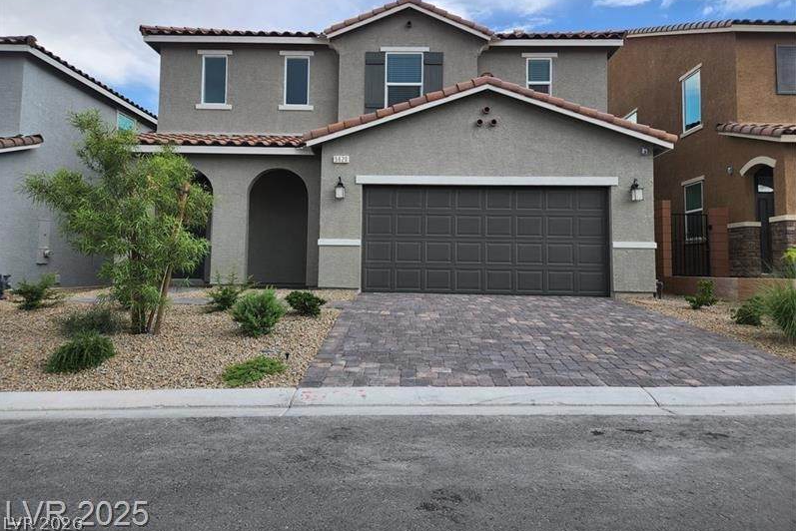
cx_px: 398
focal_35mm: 24
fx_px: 531
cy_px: 238
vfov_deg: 53.1
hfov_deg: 73.7
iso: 20
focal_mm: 5.4
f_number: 1.8
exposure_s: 1/834
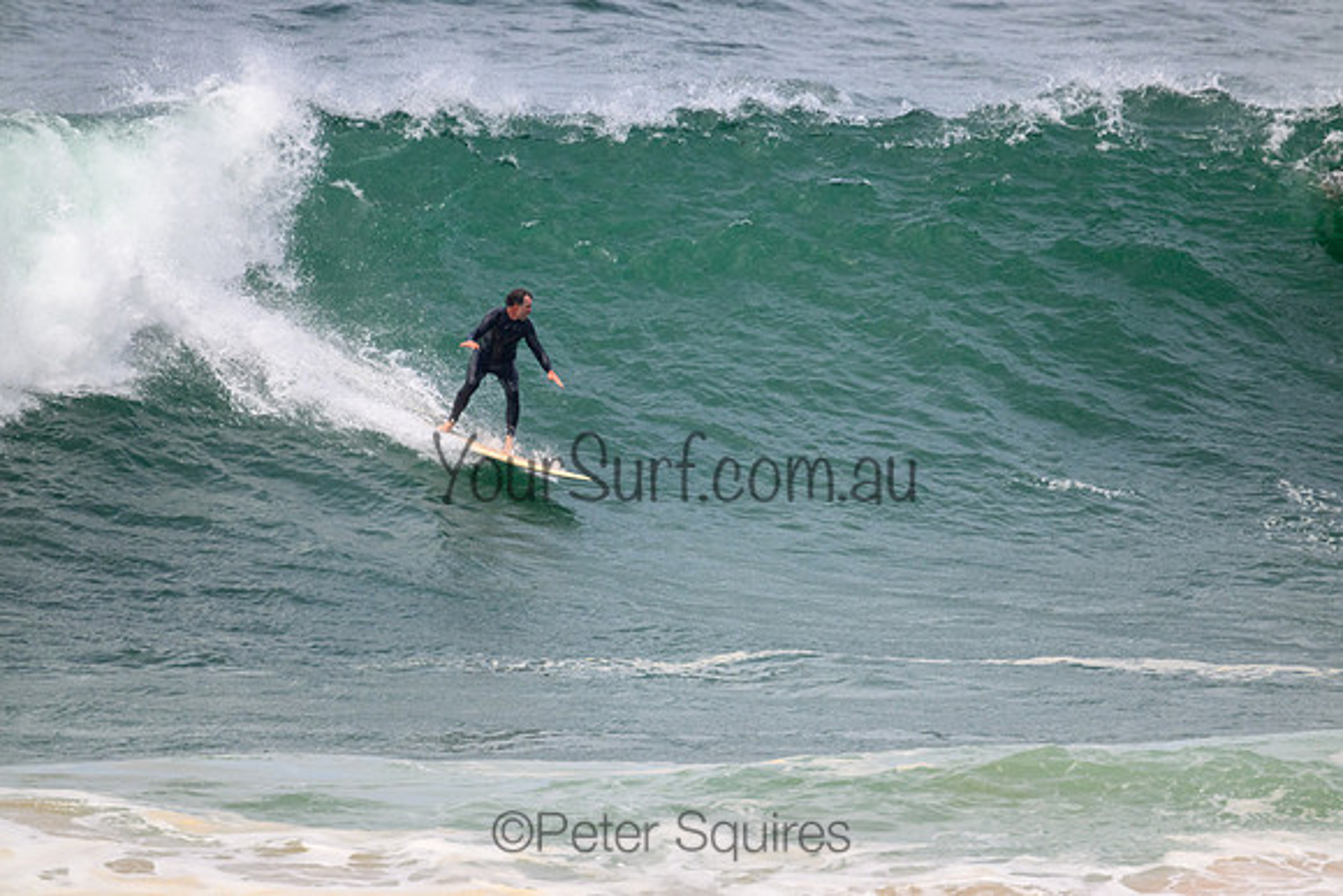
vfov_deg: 1.7
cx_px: 672
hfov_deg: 2.6
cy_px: 448
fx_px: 29850
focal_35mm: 800
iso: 1400
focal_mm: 800
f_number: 11
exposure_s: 1/2000
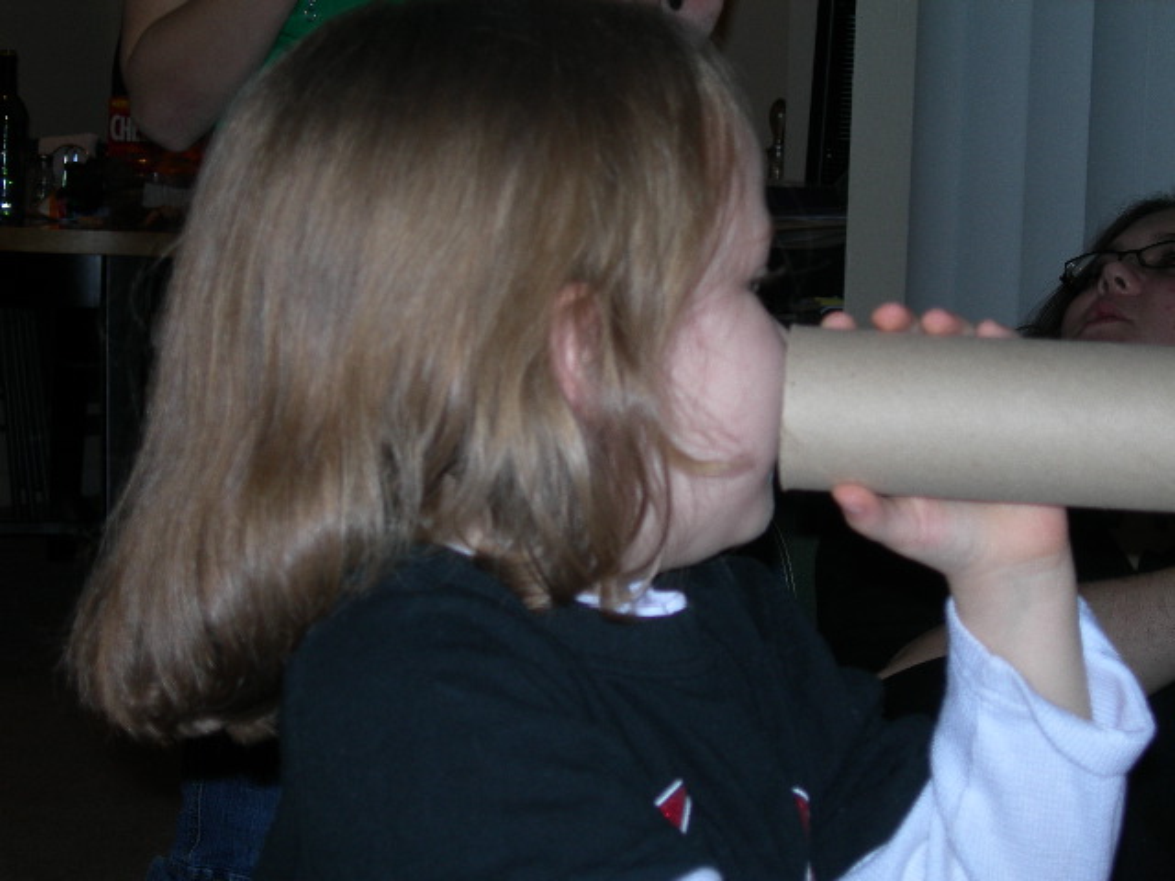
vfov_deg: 16.1
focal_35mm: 92
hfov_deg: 21.3
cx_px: 588
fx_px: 3123
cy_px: 440
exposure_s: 1/60.1
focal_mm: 19.1
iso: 50
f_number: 4.3
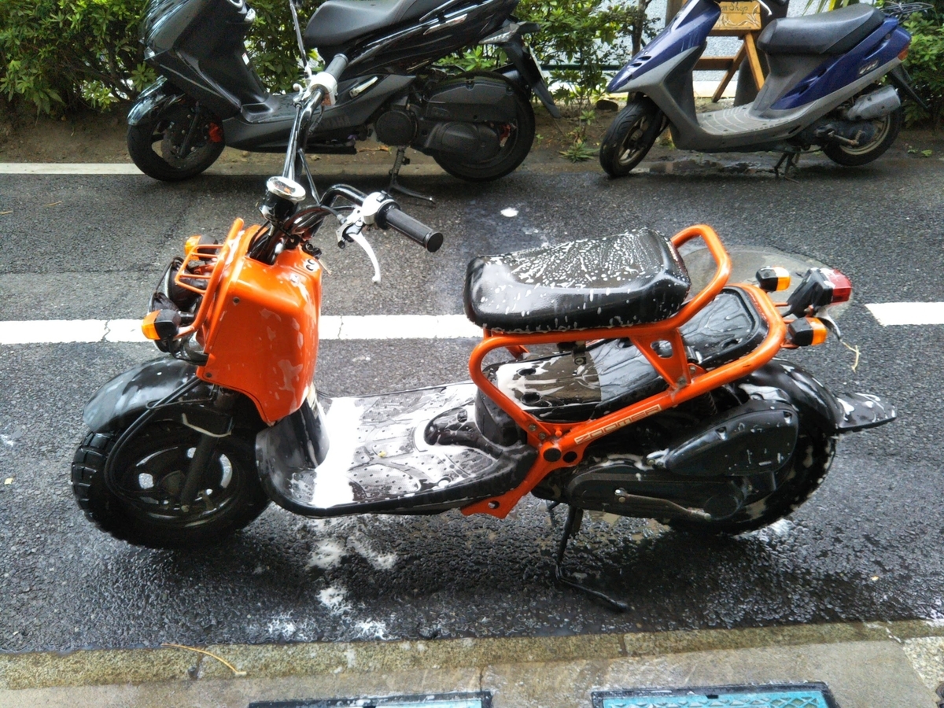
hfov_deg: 60.0
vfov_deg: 46.8
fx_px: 818
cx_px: 472
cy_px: 354
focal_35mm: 30
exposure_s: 1/93
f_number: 2.2
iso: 85
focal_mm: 4
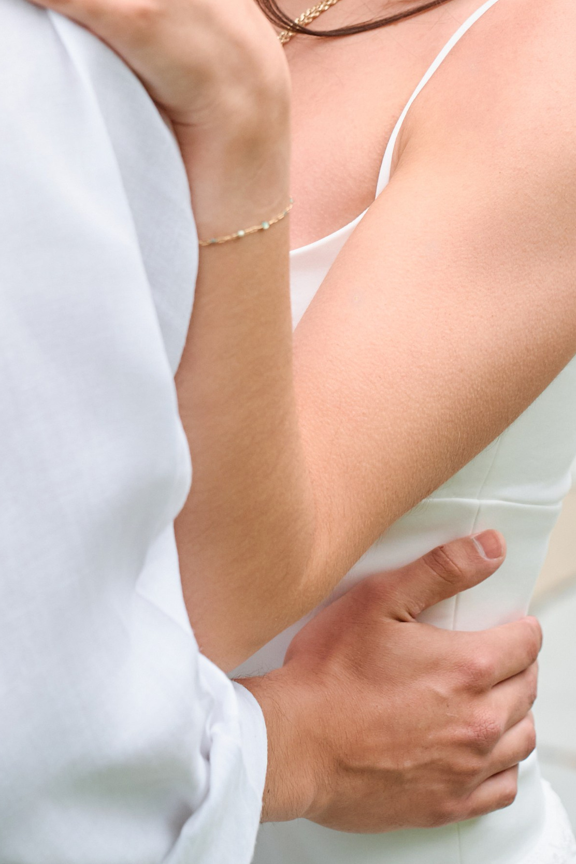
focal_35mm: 145
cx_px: 207
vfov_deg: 13.9
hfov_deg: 9.5
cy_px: -63
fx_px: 3480
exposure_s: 1/1000
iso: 500
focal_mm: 63
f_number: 4
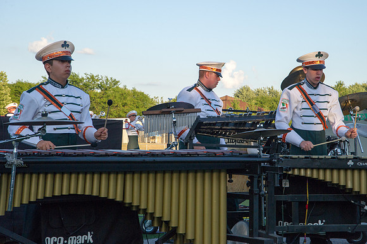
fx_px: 909
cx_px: 199
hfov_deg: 22.8
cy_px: 119
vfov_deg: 15.3
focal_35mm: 89
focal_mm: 82
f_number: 10
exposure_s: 1/400
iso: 640
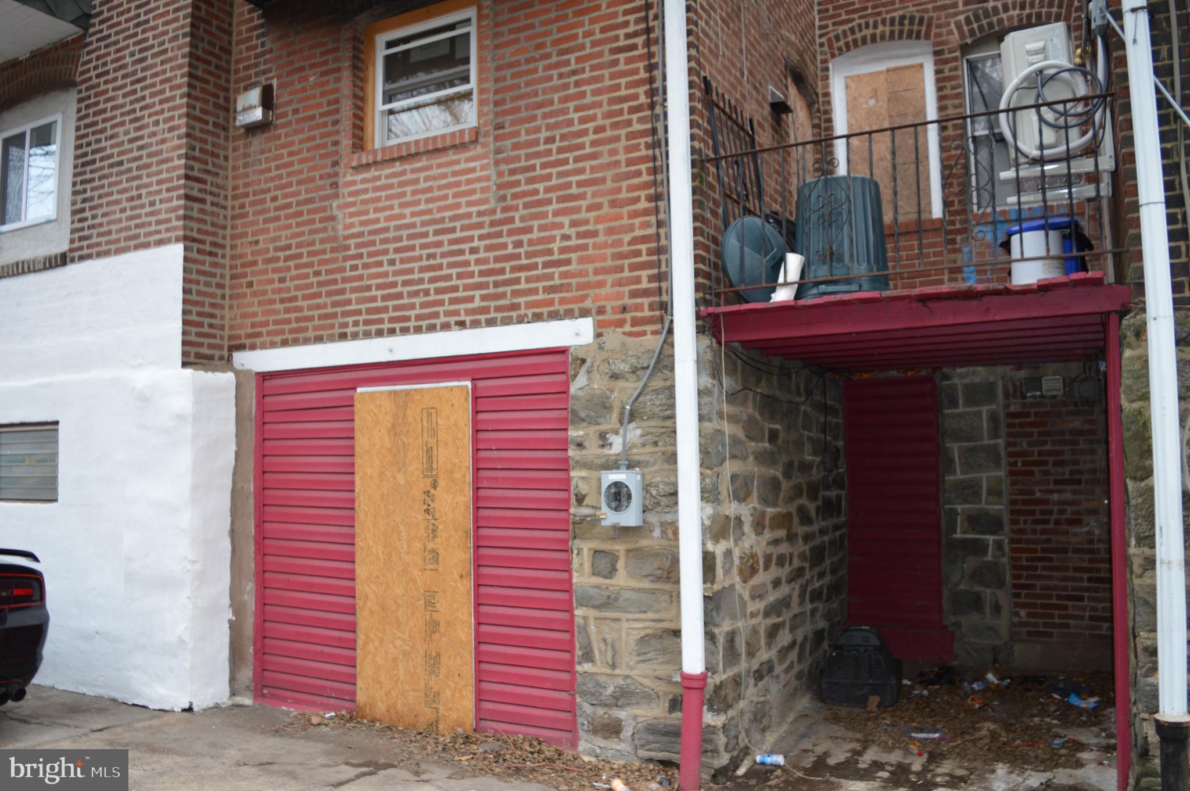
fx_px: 892
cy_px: 396
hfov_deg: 67.4
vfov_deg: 47.8
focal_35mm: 27
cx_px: 595
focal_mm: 18
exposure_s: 1/125
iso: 250
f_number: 4
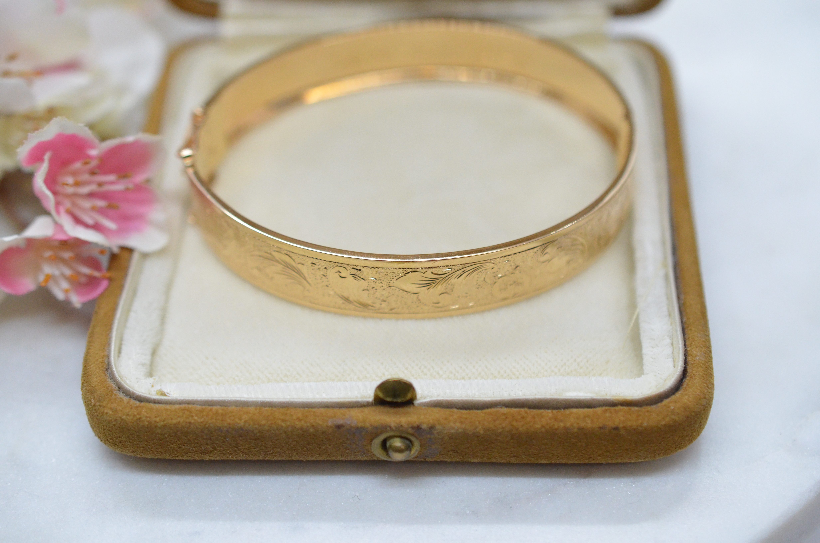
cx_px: 410
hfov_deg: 33.5
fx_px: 1364
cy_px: 272
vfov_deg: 22.5
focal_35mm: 60
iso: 2500
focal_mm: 40
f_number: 4
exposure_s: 1/1600
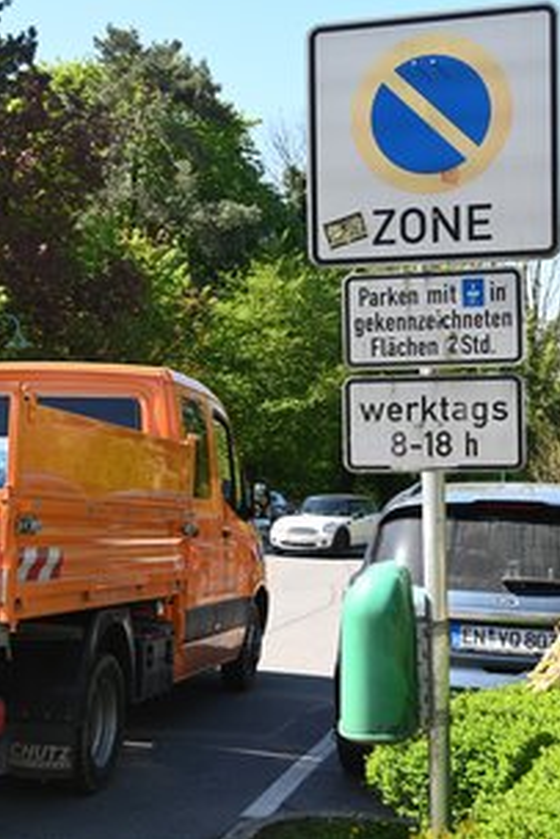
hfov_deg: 25.3
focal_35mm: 53
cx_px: 146
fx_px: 1235
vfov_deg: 37.5
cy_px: 418
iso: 180
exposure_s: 1/250
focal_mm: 35
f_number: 5.6
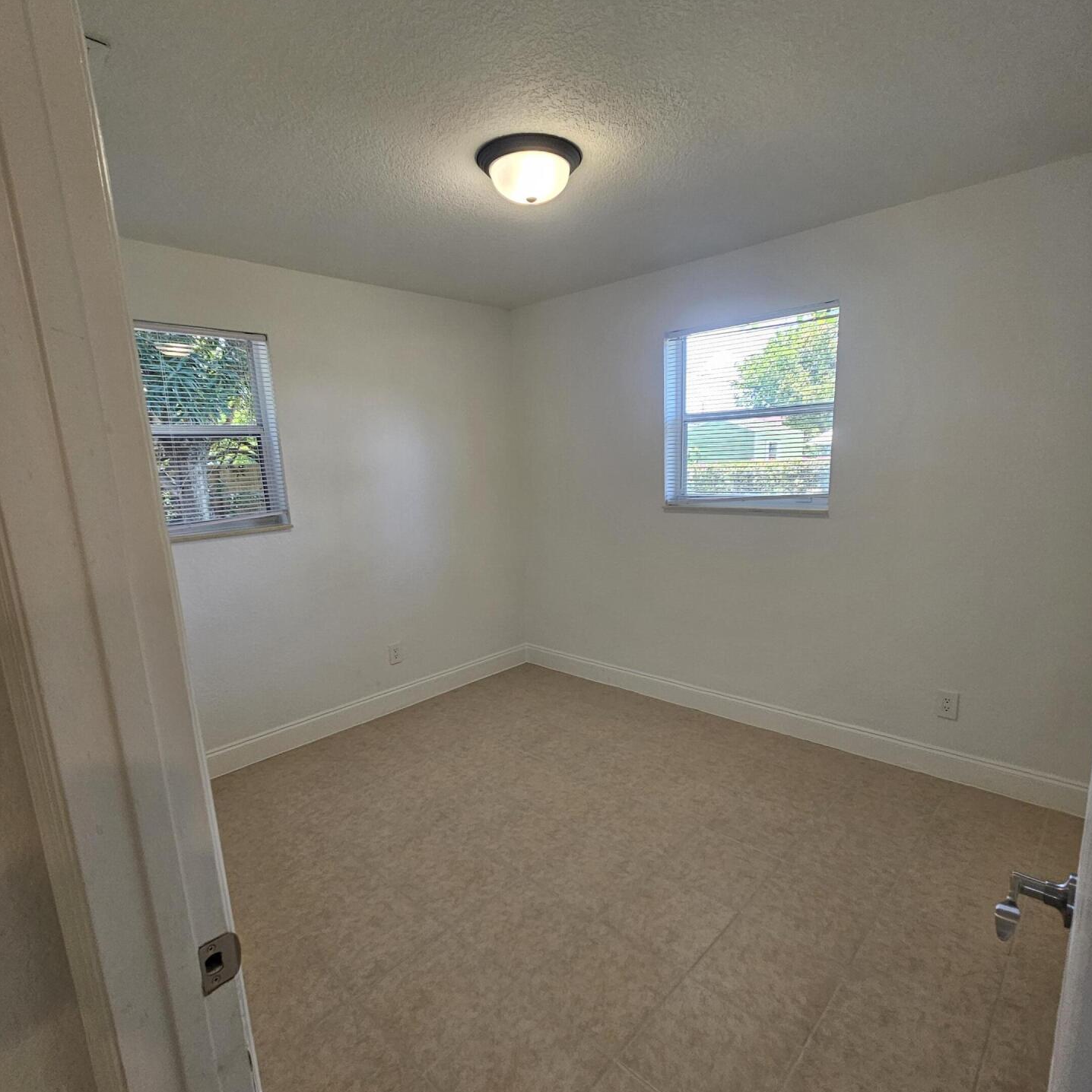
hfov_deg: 87.4
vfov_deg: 87.4
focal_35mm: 16
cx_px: 557
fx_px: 571
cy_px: 574
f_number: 2.2
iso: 80
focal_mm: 2.2
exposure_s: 1/60
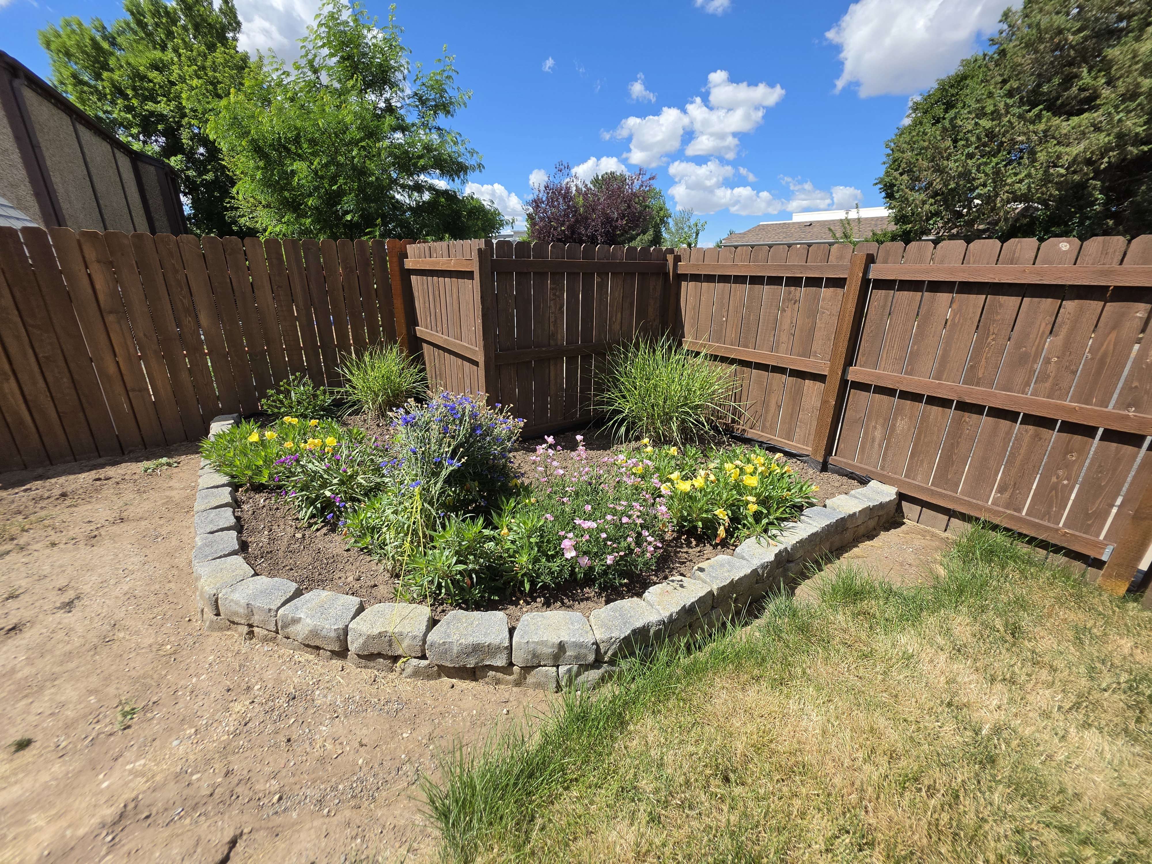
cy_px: 432
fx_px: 433
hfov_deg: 106.2
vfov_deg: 89.9
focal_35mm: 13
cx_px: 576
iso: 32
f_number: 1.9
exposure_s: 1/1505
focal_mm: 2.2
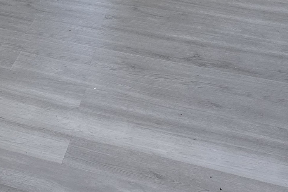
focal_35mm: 99
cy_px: -136
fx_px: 792
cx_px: -189
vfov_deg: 12.8
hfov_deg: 17.6
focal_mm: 6.3
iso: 640
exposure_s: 1/120
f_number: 1.7
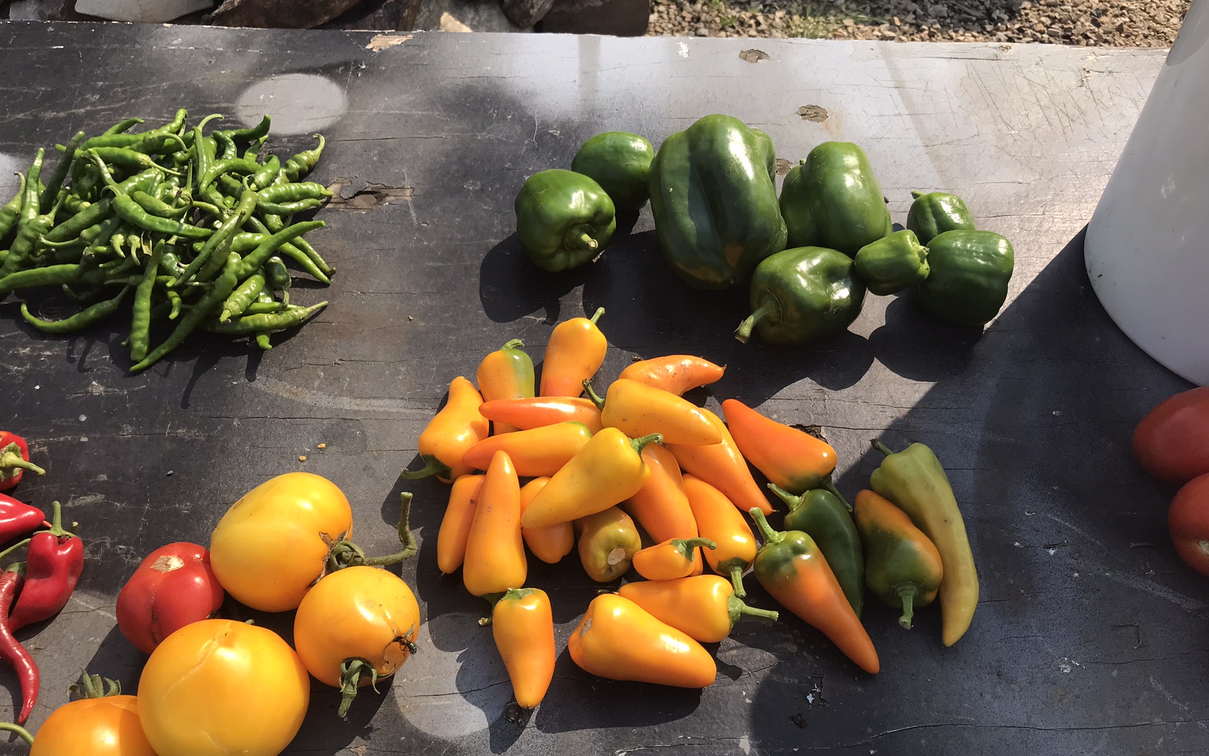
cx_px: 608
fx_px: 988
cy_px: 401
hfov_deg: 62.9
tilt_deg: -54.2
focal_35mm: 30
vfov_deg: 41.8
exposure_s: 1/1709
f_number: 1.8
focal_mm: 3.99
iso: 20
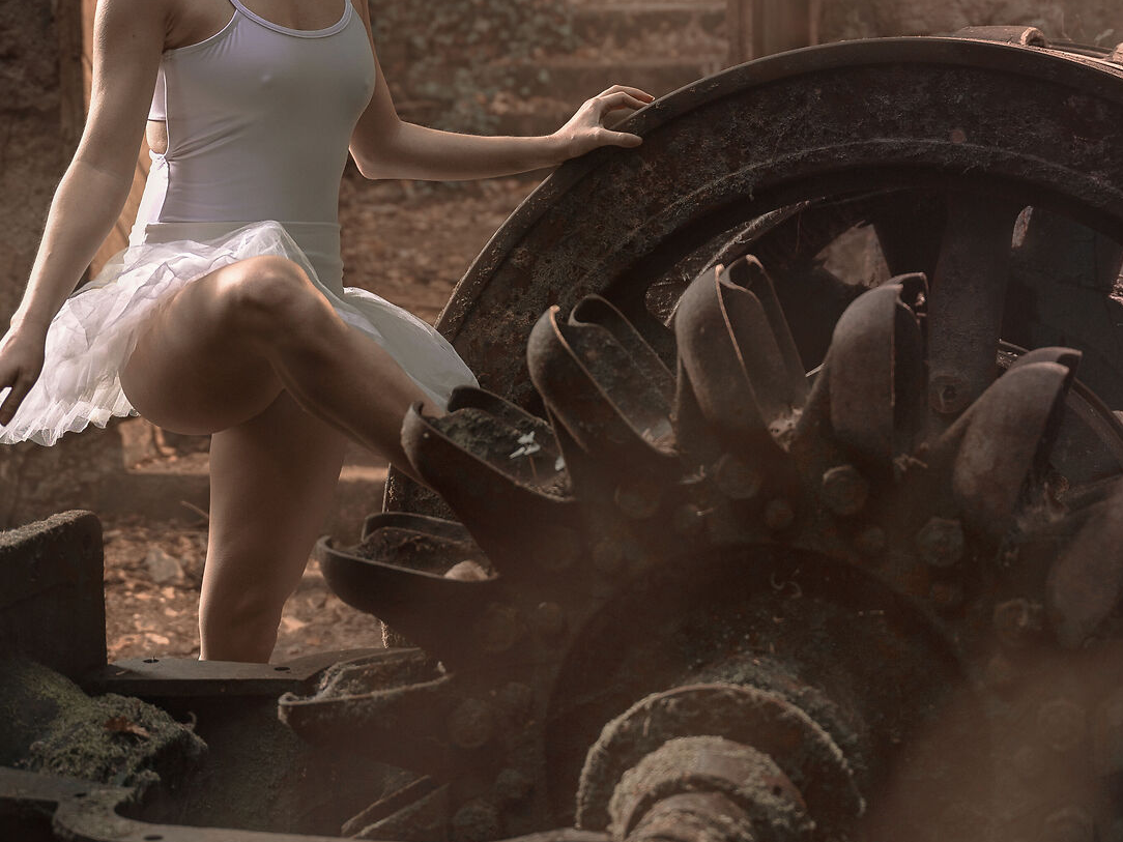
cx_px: 545
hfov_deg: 23.6
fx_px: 2693
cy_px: 228
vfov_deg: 17.7
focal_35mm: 83
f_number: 2.8
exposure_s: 1/125
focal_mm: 39
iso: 200
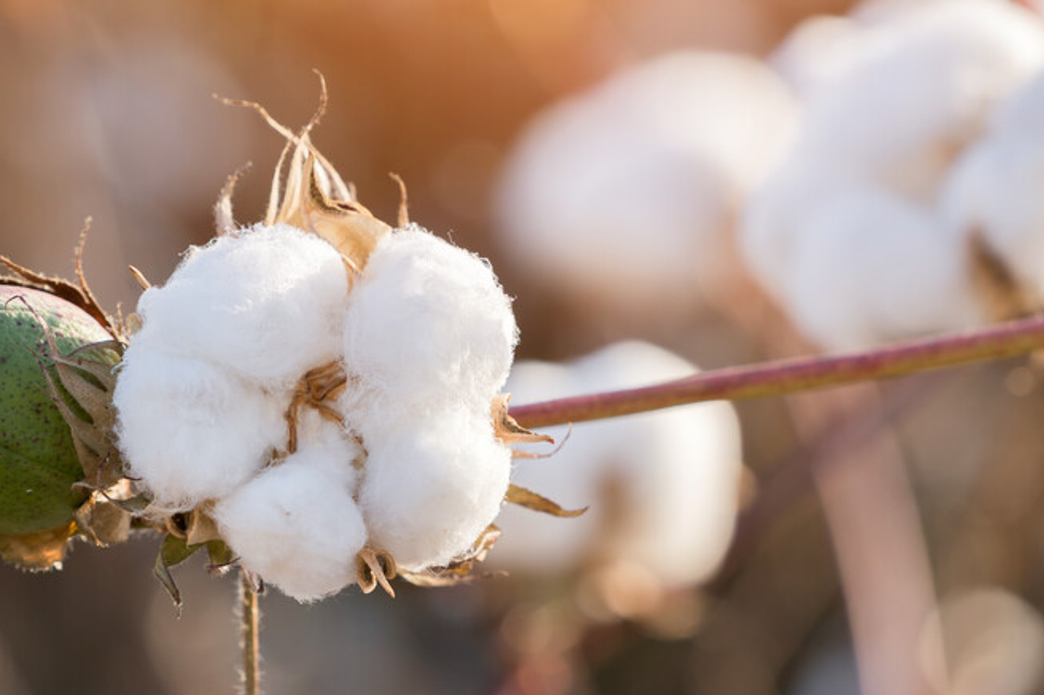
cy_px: 353
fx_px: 10611
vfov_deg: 3.8
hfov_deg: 5.6
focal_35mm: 366
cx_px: 294
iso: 100
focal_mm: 200
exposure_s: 1/160
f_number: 6.3
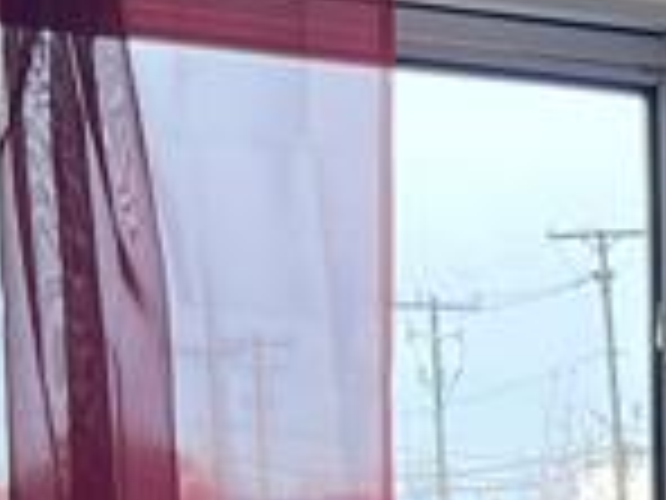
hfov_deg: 9.5
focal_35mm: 180
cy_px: 1131
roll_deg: -1.6
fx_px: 3463
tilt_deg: -7.0
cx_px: 1692
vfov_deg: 7.8
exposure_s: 1/387
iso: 50
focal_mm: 5.7
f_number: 1.5
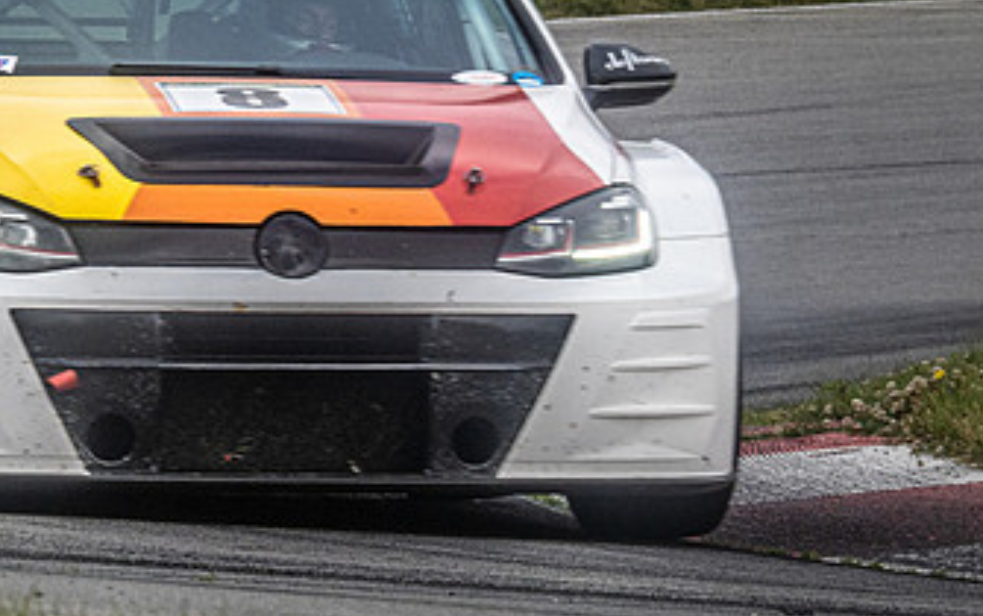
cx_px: 446
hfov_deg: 2.7
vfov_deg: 1.7
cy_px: 239
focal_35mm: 772
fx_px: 20699
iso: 400
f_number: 13
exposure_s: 1/320
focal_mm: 210
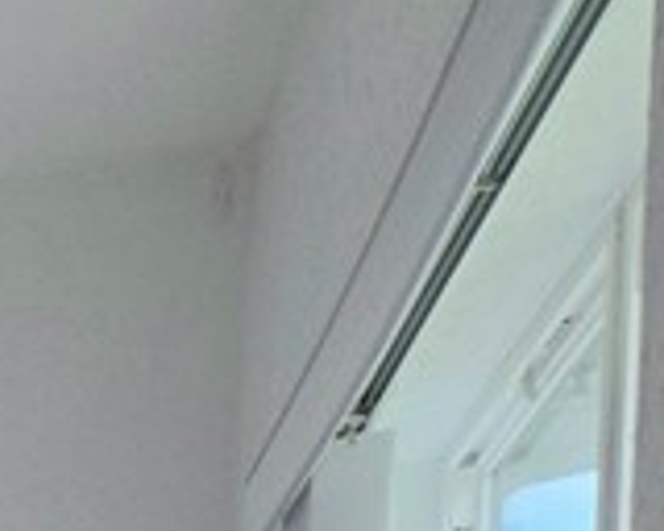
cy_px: 1506
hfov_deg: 10.7
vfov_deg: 9.0
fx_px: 2830
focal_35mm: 144
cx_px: -1091
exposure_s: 1/256
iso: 25
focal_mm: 5.4
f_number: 1.8
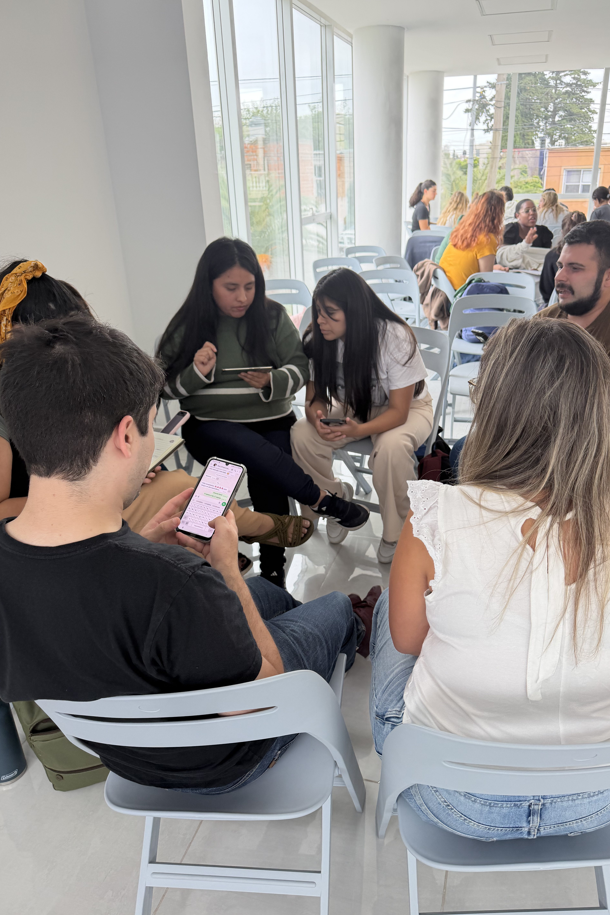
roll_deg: -0.2
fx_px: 635
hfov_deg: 51.2
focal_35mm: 25
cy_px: 457
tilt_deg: -23.3
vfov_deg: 71.5
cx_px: 340
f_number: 1.78
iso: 80
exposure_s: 1/100
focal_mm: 6.76
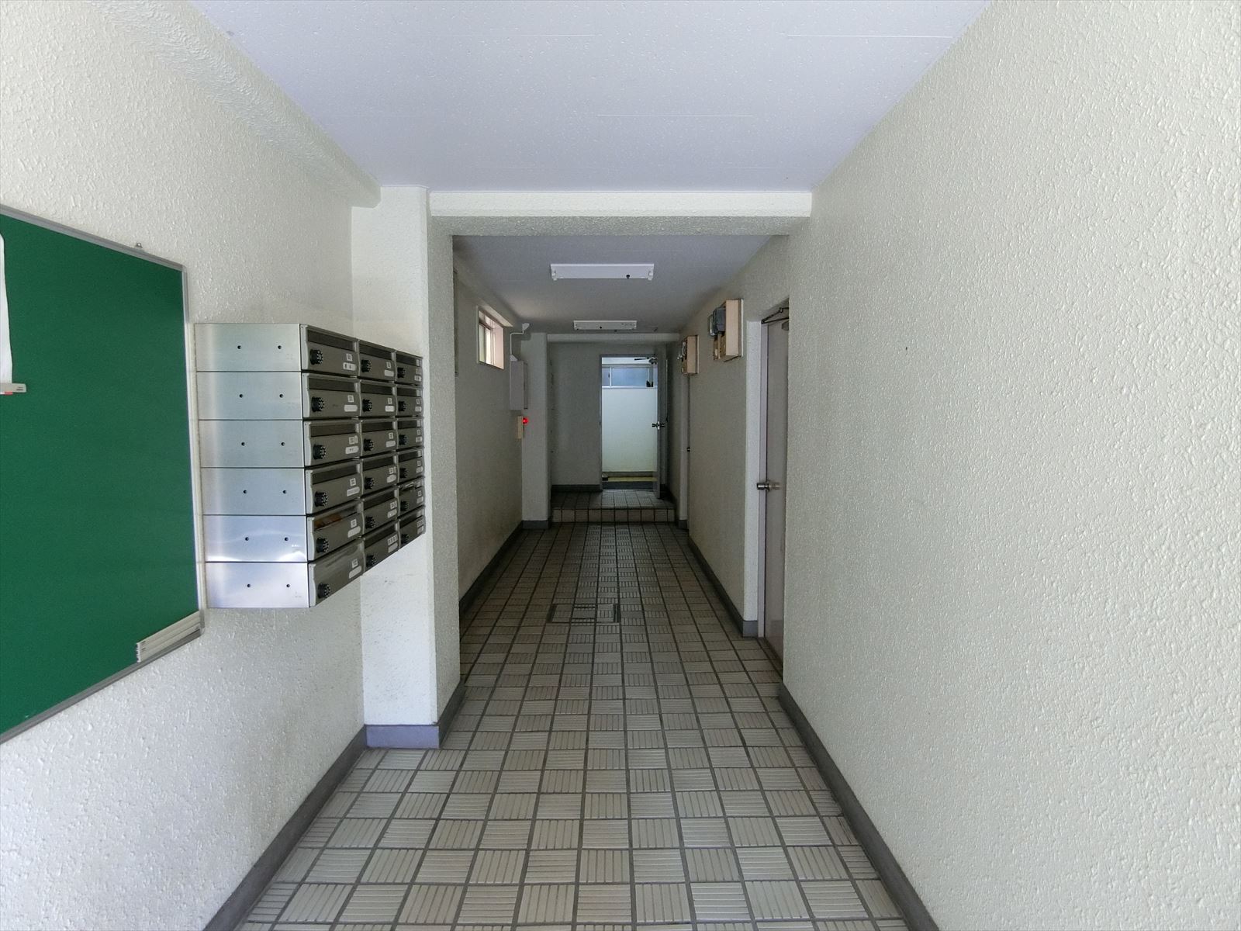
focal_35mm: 19
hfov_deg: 84.7
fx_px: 681
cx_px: 620
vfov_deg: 68.7
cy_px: 466
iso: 400
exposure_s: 1/40
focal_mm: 4.06
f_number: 2.7
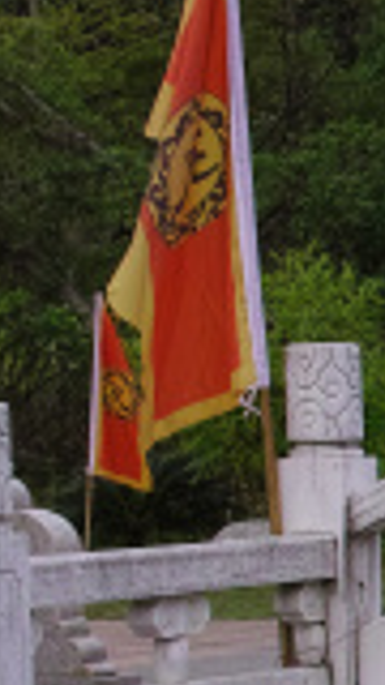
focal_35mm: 220
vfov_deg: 9.8
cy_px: 514
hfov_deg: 5.0
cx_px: 1420
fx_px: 3993
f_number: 4
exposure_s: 1/200
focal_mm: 19
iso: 100
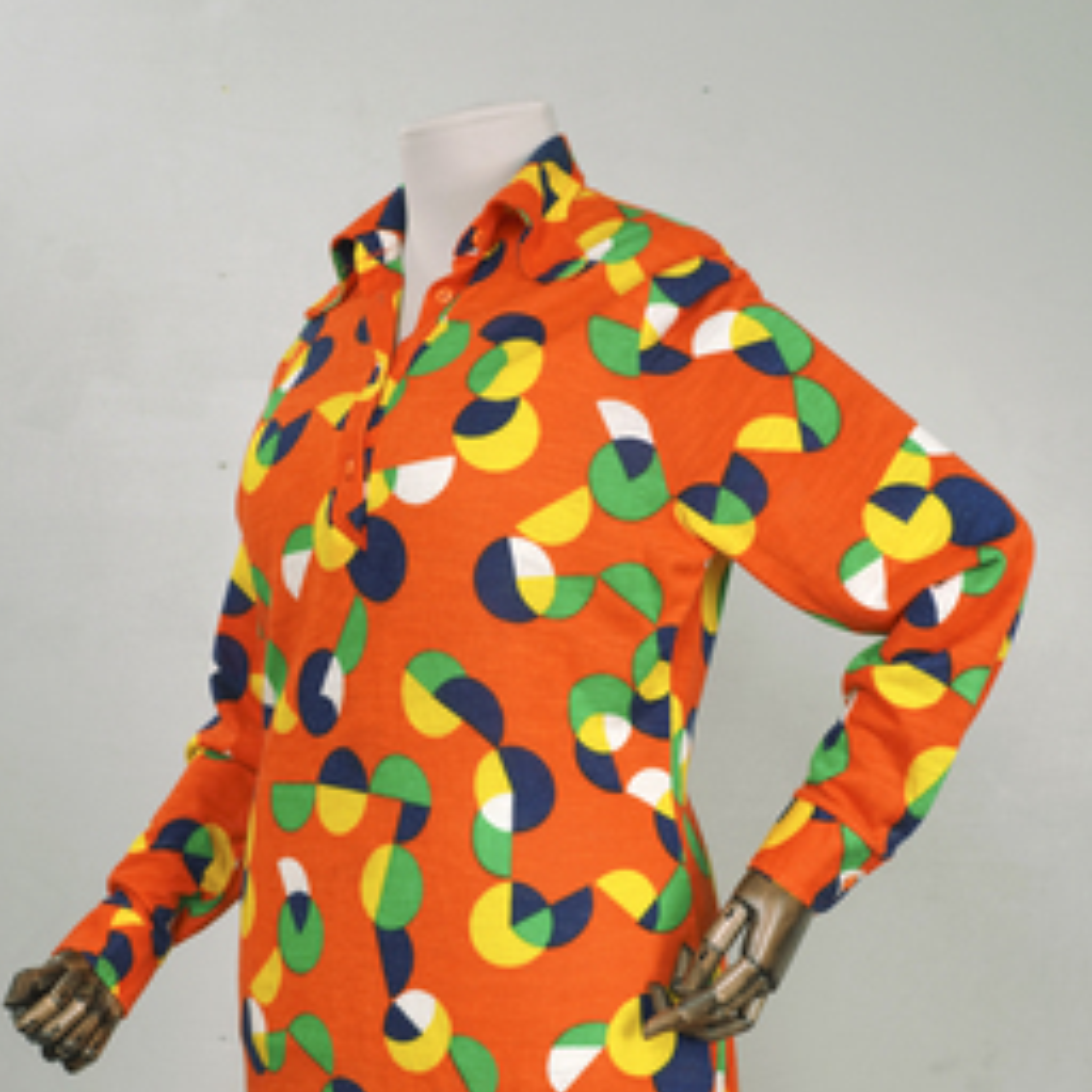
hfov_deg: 27.7
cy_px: 766
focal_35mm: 62
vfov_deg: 27.5
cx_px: 544
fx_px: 2213
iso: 400
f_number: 7.1
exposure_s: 1/20
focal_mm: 32
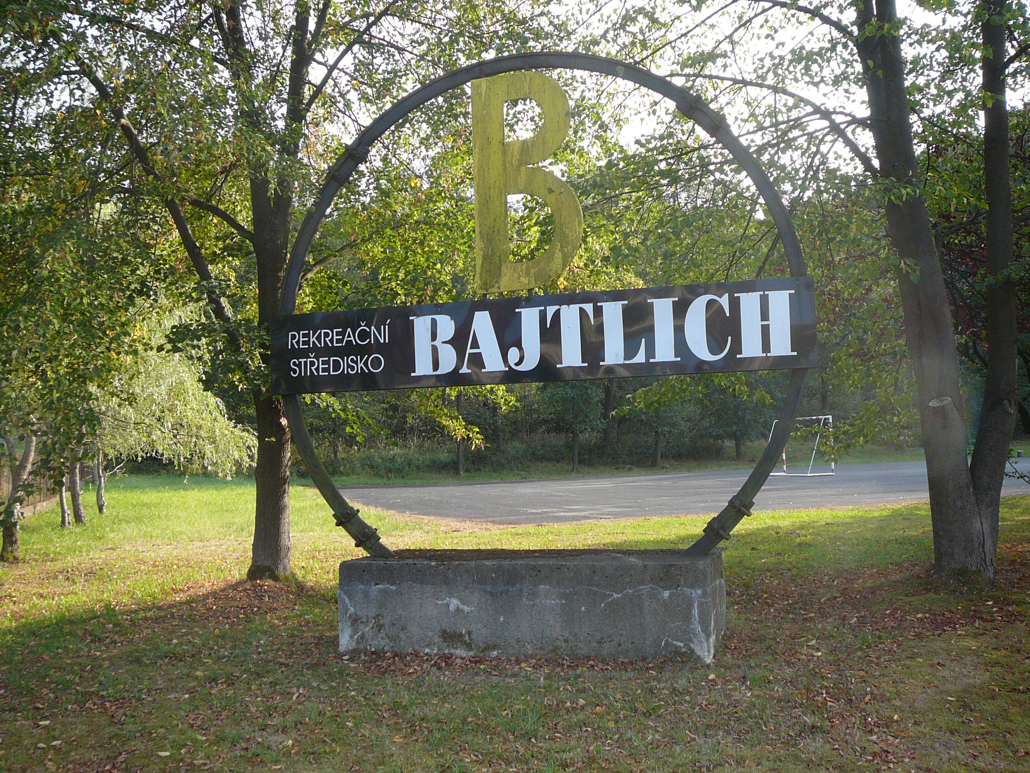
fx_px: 1041
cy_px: 386
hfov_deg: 52.6
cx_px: 515
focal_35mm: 35
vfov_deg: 40.7
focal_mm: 5.2
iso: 80
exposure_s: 1/250
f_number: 2.8
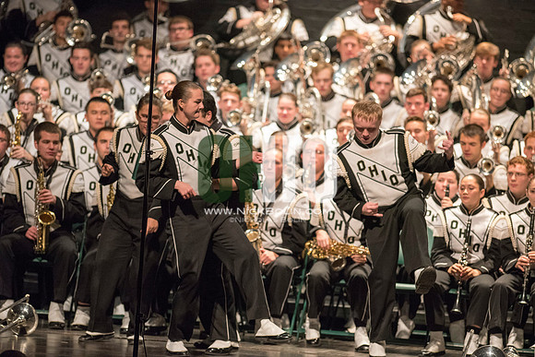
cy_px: 178
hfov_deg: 6.9
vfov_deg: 4.6
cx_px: 268
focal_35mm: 300
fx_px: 4459
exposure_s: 1/500
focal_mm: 300
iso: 4000
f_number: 2.8
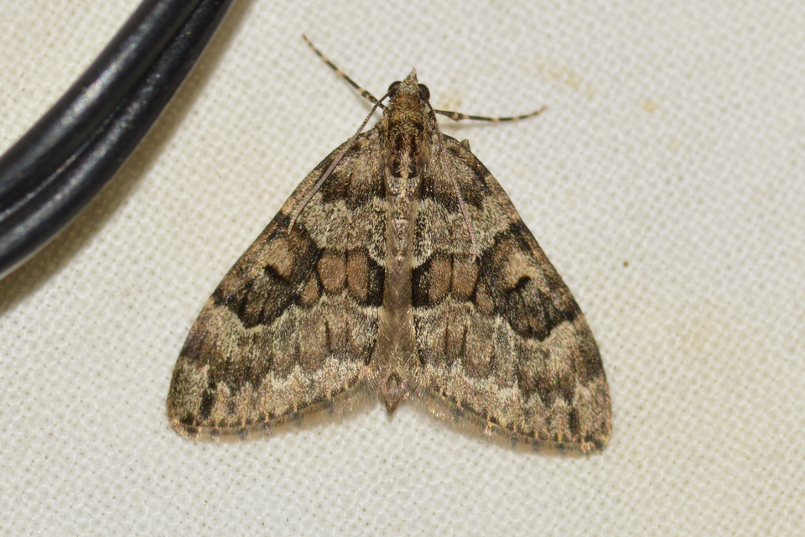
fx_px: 3354
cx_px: 402
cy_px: 268
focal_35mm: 150
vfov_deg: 9.1
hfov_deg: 13.7
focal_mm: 100
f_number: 11
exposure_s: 1/200
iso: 100
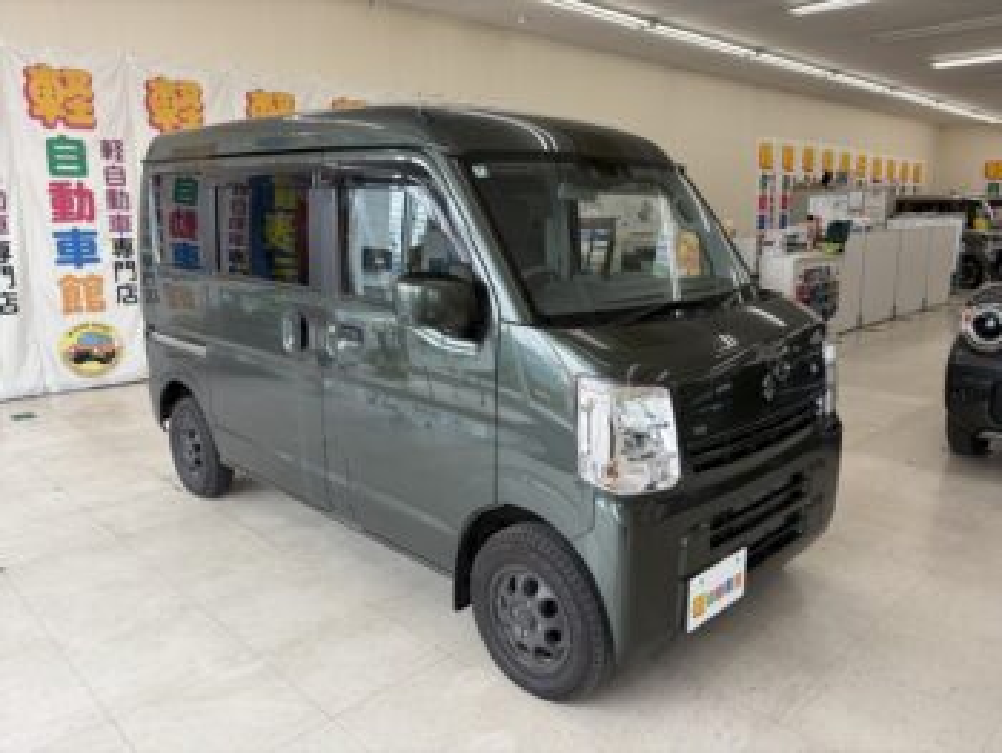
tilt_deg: -12.0
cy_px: 376
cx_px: 501
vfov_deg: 53.1
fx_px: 753
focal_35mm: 26
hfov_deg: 67.3
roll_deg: +1.0
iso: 40
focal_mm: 5.96
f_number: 1.6
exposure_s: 1/143
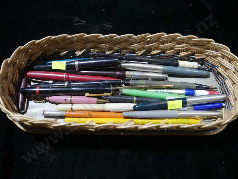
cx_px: 119
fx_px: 193
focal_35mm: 28
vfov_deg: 49.8
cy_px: 90
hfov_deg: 63.4
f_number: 4
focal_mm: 14
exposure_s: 1/60
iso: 400
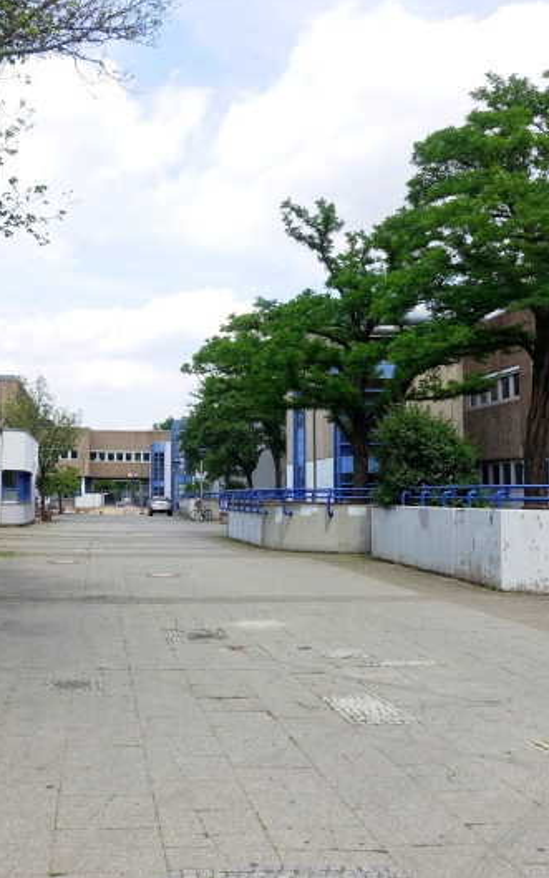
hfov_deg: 33.9
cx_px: 153
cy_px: 437
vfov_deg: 52.7
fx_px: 885
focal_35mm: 37
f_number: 5.6
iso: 125
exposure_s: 1/400
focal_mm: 8.8
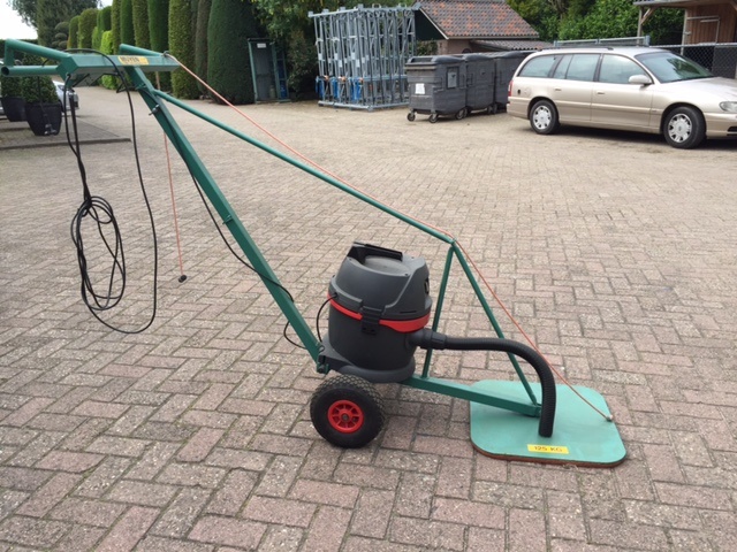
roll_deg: +0.1
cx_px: 368
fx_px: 617
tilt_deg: -18.8
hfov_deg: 61.7
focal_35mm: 29
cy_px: 276
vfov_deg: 48.2
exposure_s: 1/719
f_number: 2.2
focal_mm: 4.15
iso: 32
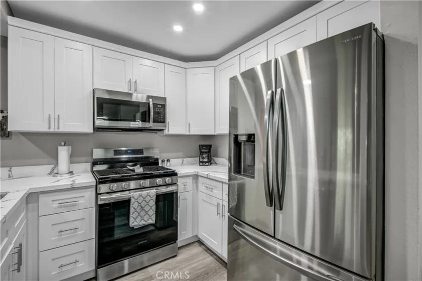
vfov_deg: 77.3
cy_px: 140
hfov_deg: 100.4
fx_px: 176
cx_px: 211
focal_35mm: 15
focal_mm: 10
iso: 400
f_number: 8
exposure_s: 1/10
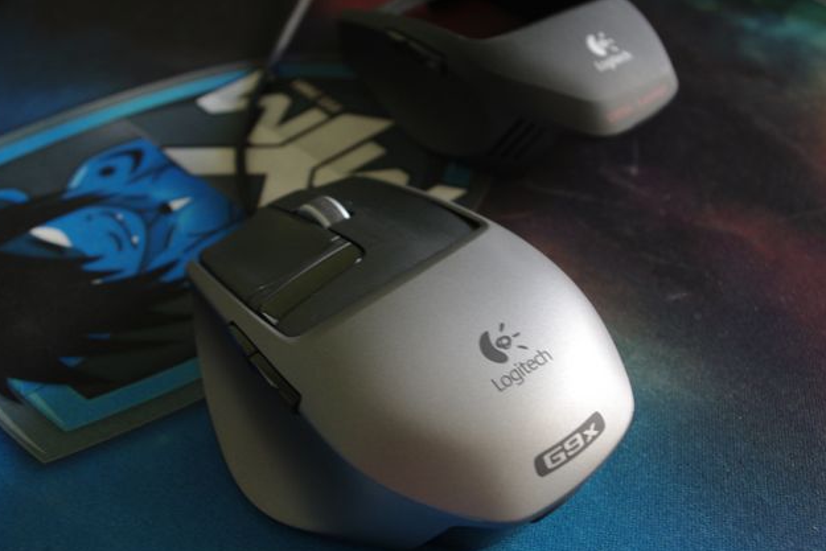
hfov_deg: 42.7
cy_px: 264
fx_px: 1056
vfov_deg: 29.3
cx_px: 427
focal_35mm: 46
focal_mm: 24.38
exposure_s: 1/4
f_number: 5
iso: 400
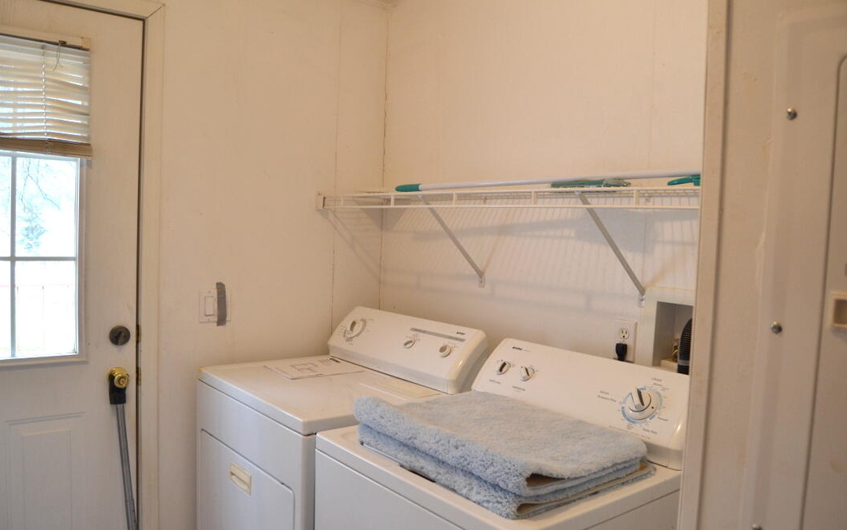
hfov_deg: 66.5
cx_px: 426
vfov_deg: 44.5
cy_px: 276
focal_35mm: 28
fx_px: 646
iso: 400
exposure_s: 1/80
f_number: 4.5
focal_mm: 18
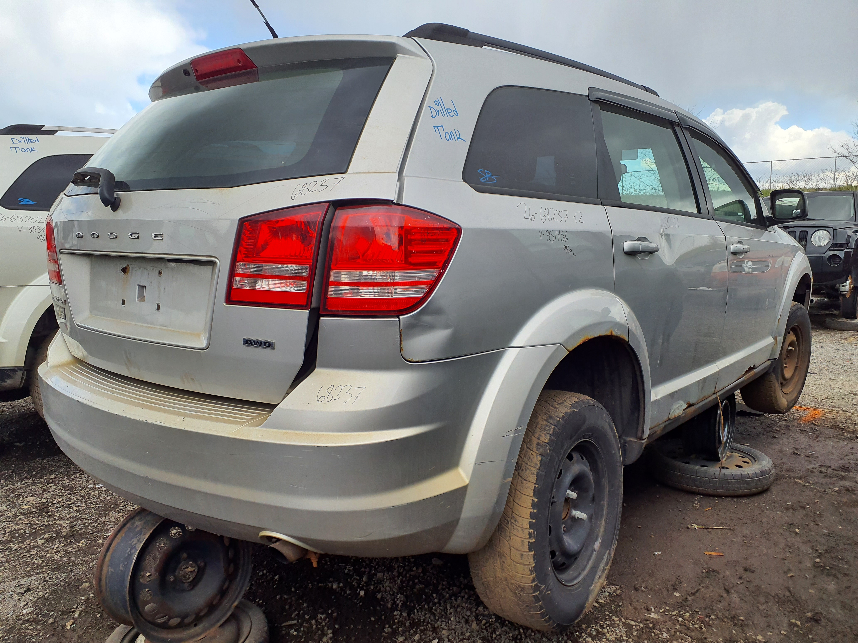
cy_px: 322
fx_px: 669
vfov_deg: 51.4
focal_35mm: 27
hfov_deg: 65.3
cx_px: 429
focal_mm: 3.58
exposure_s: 1/828
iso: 40
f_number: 1.9
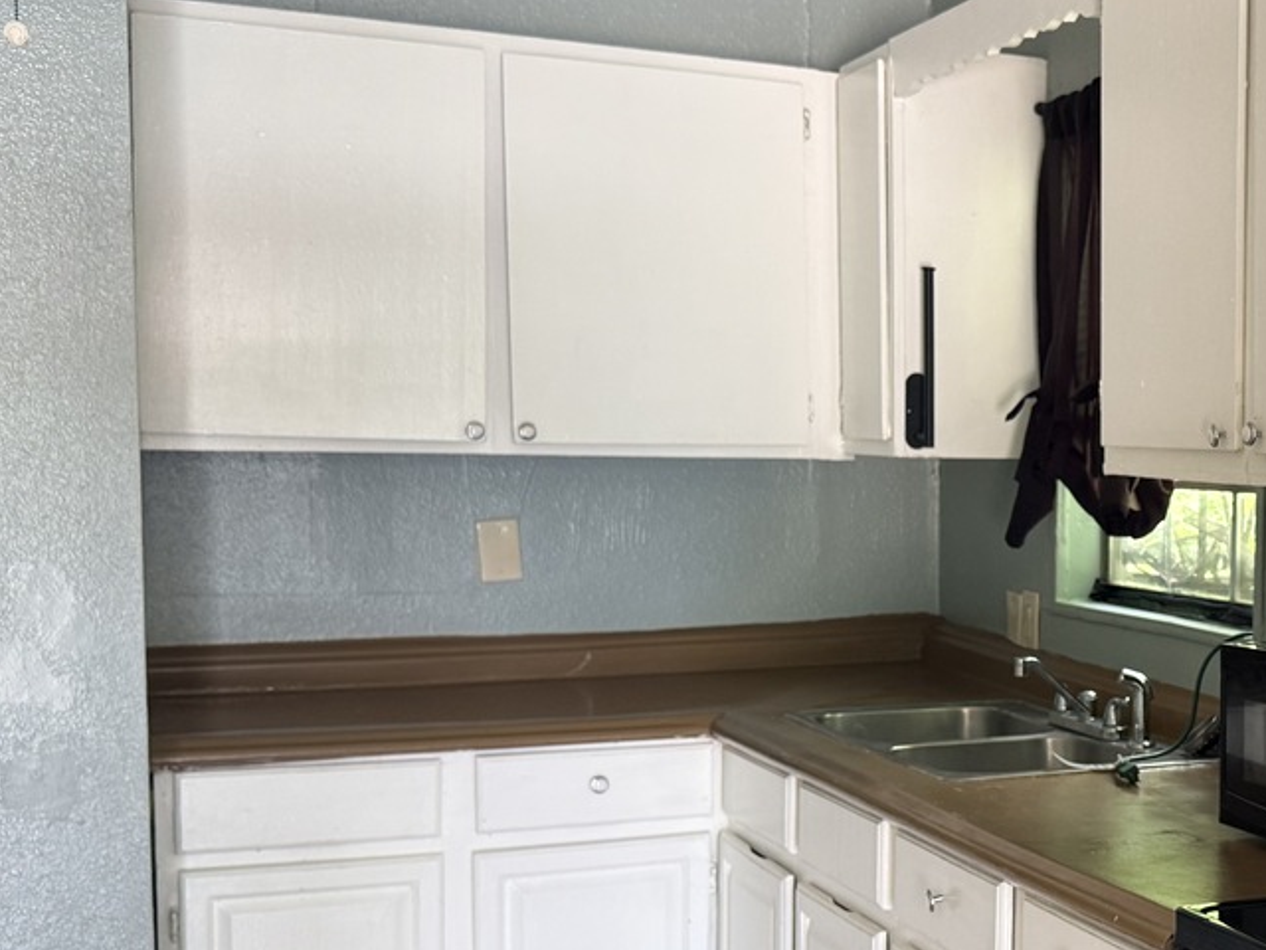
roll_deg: -1.6
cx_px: 1230
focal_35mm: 54
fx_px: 1975
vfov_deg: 26.9
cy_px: 610
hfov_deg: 33.0
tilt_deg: -4.7
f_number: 1.78
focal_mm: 6.76
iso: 200
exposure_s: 1/121
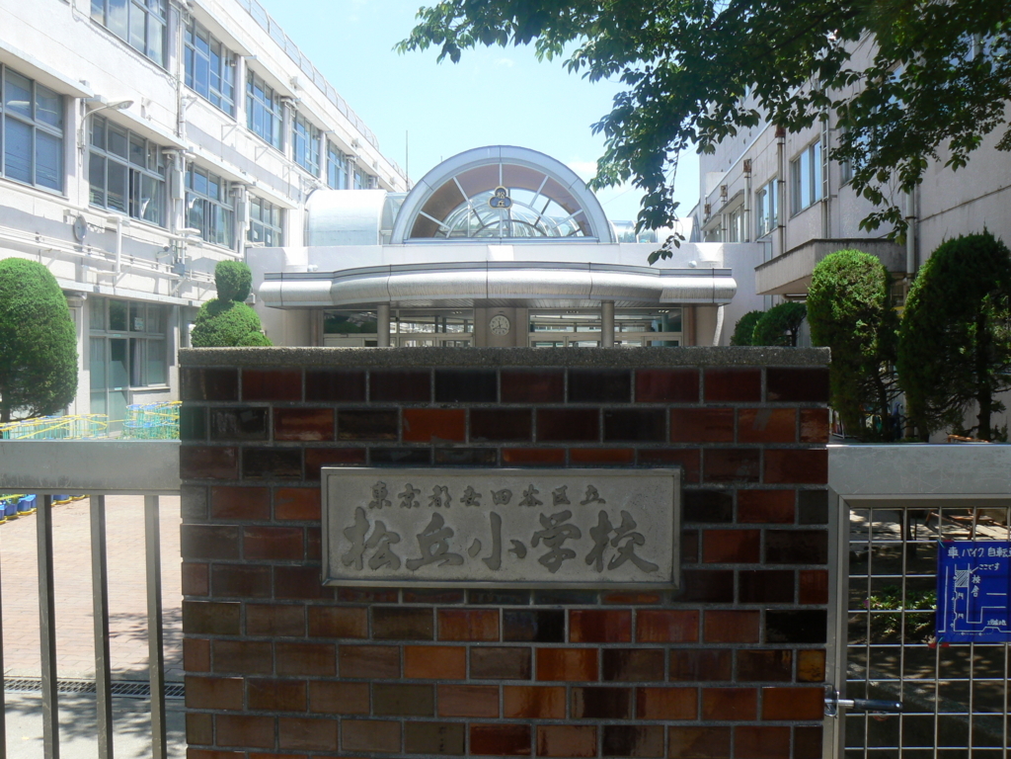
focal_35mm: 36
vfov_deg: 39.7
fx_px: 1051
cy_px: 380
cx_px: 506
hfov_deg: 51.4
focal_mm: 6
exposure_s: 1/250
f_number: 5.6
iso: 80
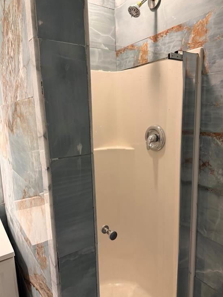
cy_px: 151
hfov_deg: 54.9
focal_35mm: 25
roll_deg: +1.7
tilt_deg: -9.1
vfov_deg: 69.4
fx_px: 215
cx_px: 110
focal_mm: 6.76
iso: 250
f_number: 1.78
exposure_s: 1/60
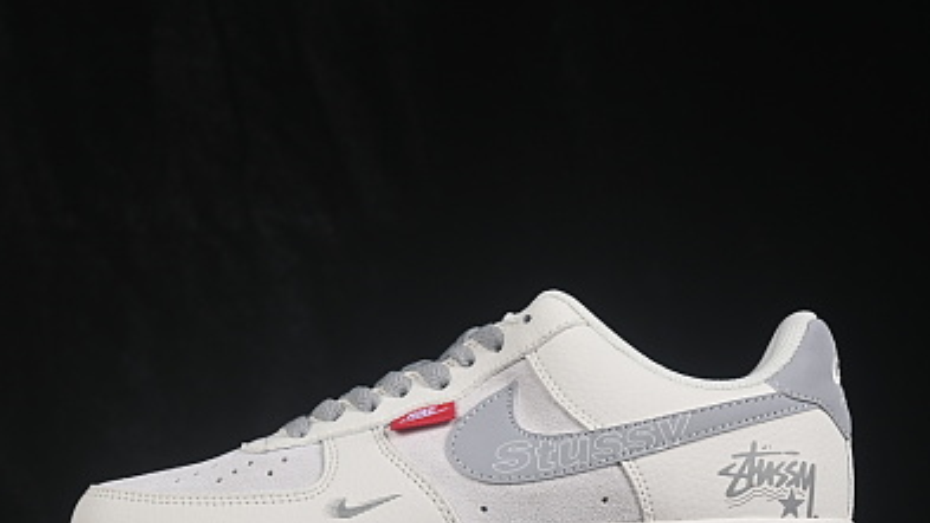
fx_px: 2466
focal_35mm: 100
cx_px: 478
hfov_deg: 21.4
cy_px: 389
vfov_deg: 12.1
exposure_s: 1/80
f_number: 8
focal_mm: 50
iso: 160
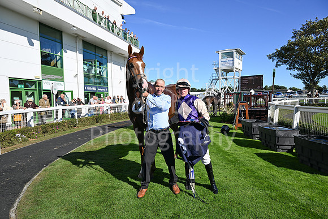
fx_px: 219
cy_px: 110
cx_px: 164
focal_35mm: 24
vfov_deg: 53.2
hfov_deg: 73.7
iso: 400
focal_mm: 24
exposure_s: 1/2500
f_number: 5.6
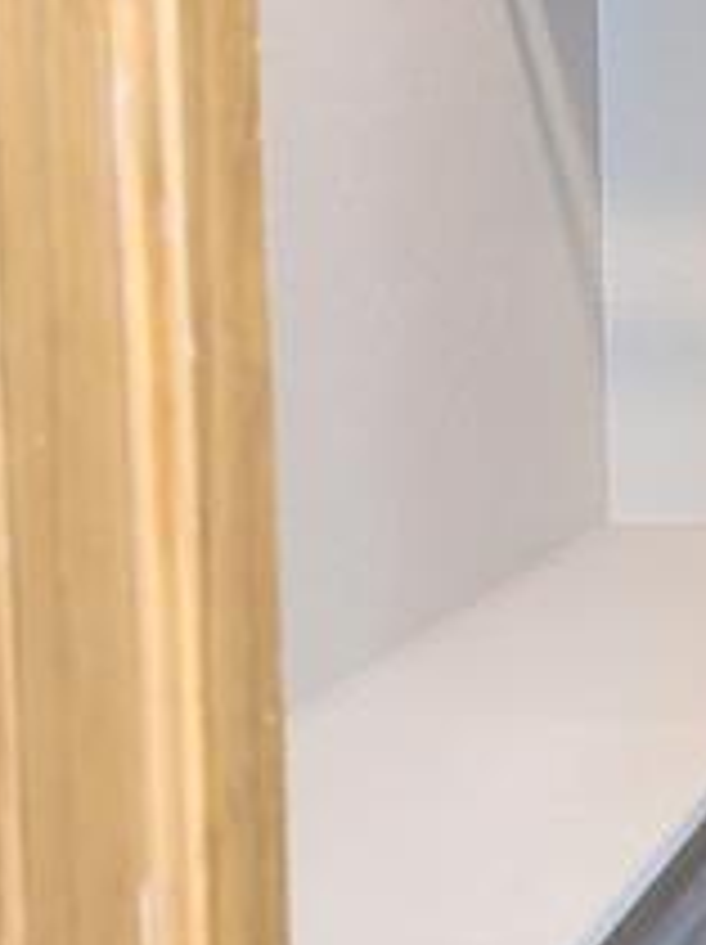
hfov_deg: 14.7
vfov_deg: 22.2
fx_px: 2398
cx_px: 1273
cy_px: 320
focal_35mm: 88
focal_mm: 6.81
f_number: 1.85
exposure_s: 1/60
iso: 407
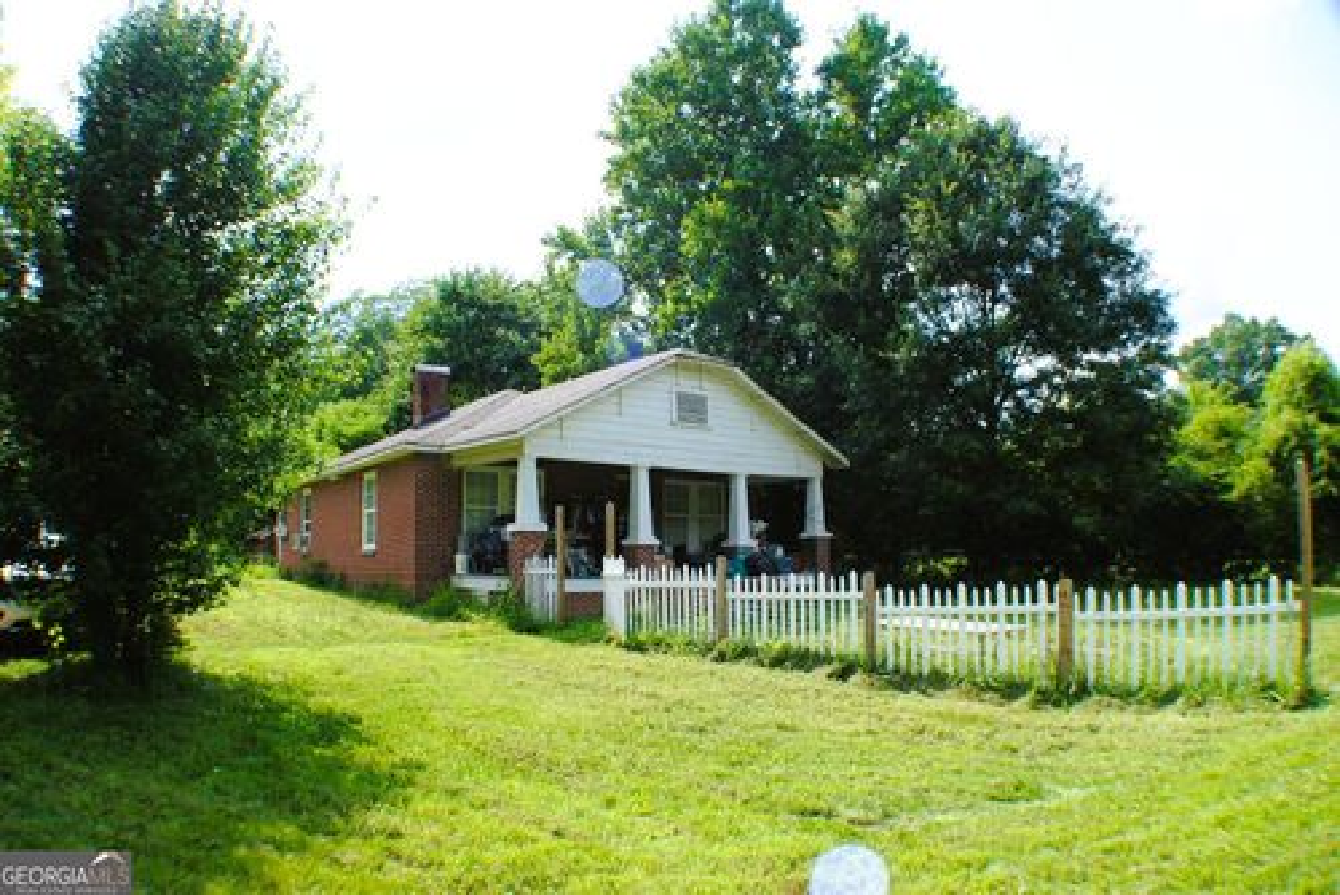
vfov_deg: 38.9
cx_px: 670
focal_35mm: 34
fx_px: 1266
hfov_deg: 55.8
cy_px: 448
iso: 100
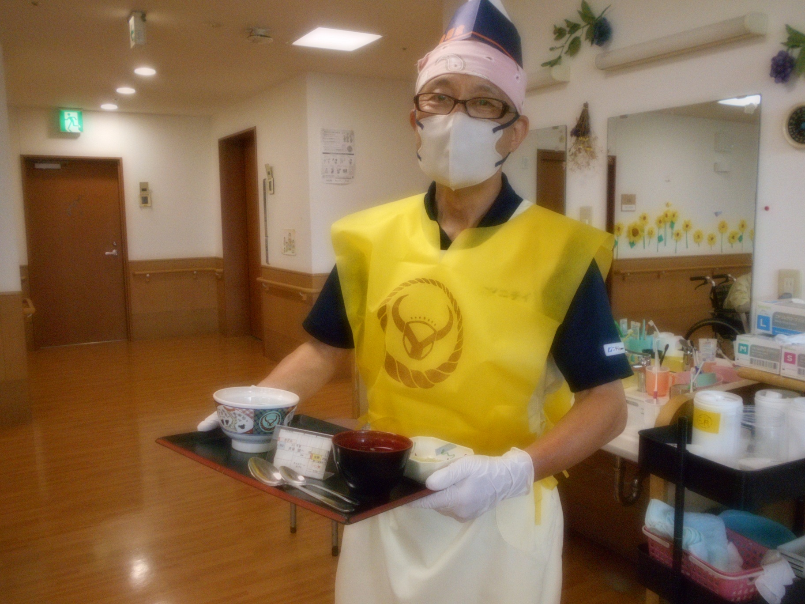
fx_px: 698
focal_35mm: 30
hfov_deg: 60.0
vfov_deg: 46.8
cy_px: 302
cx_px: 402
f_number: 3.4
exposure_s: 1/200
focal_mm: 5.1
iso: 800
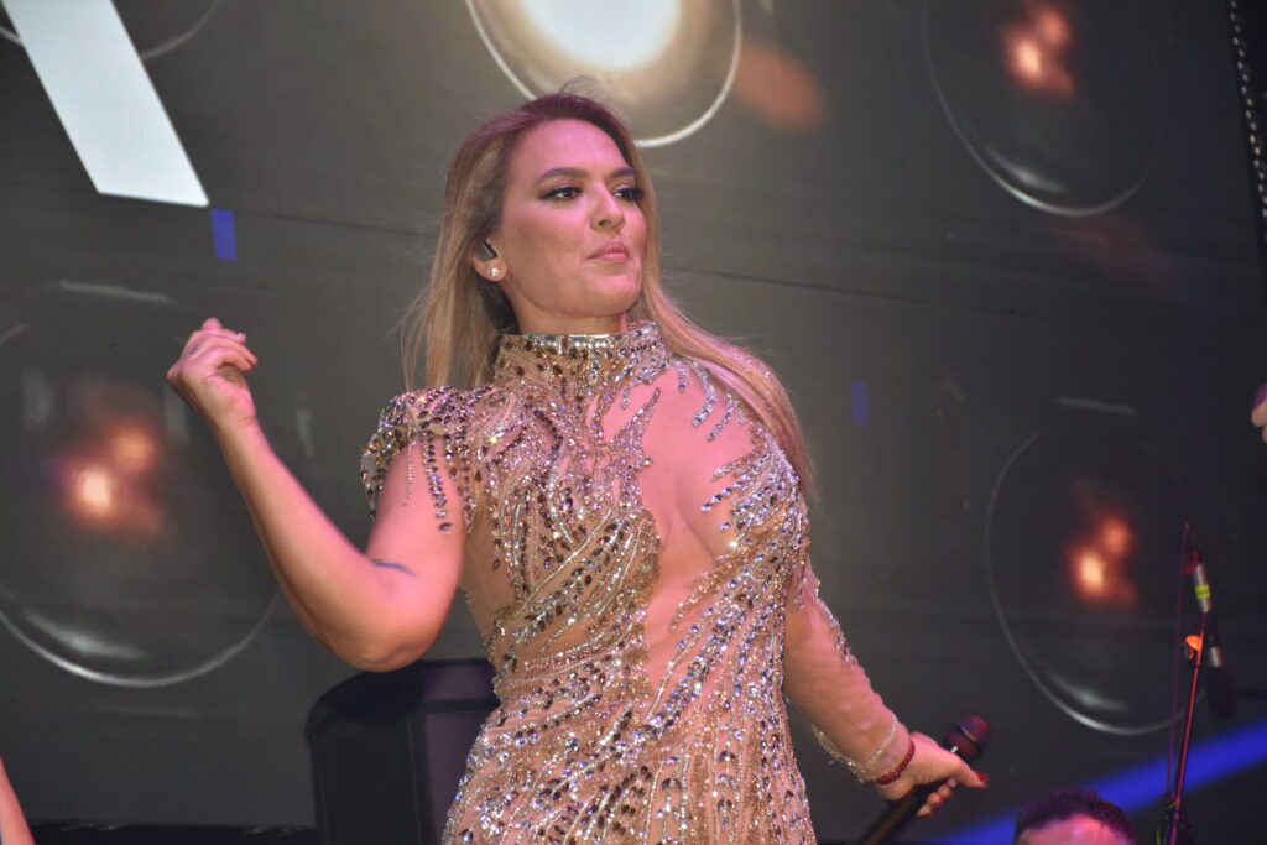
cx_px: 634
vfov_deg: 10.2
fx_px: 4752
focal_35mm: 135
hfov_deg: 15.2
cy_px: 422
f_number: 5.3
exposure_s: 1/60
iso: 500
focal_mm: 90
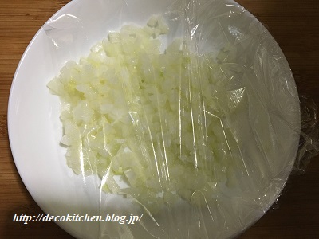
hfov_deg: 61.7
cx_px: 160
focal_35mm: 29
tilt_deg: -76.9
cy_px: 120
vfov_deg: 48.2
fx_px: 267
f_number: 2.2
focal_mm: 4.15
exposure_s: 1/15
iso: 200
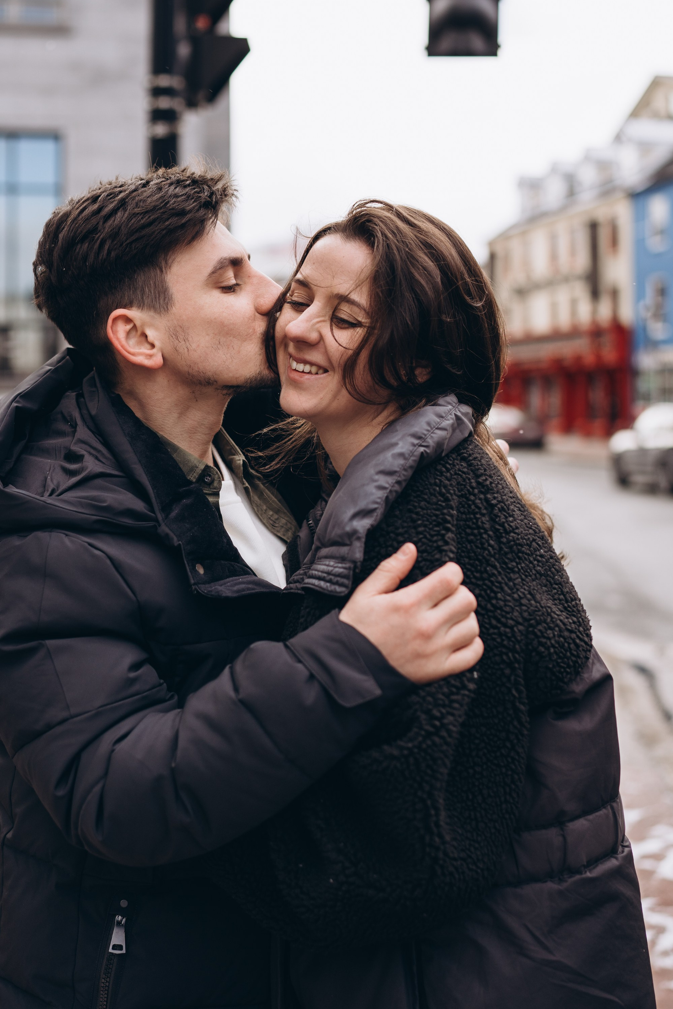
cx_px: 293
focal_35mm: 48
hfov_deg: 28.1
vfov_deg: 41.0
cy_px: 430
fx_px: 1346
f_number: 1.8
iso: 100
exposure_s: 1/1000
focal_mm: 35
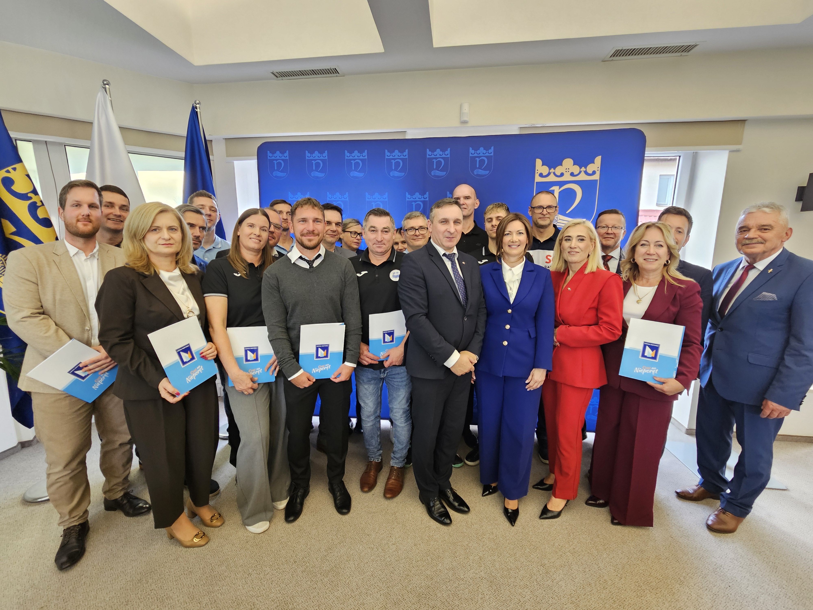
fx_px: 305
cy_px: 305
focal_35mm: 13
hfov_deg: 106.2
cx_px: 406
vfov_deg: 89.9
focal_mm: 2.2
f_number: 2.2
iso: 250
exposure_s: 1/50
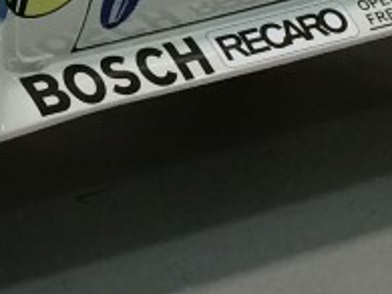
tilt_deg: -15.4
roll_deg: +0.5
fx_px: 2422
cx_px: -58
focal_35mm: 214
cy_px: -42
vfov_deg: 6.9
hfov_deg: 9.2
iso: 64
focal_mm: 4.15
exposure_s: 1/33
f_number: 2.2
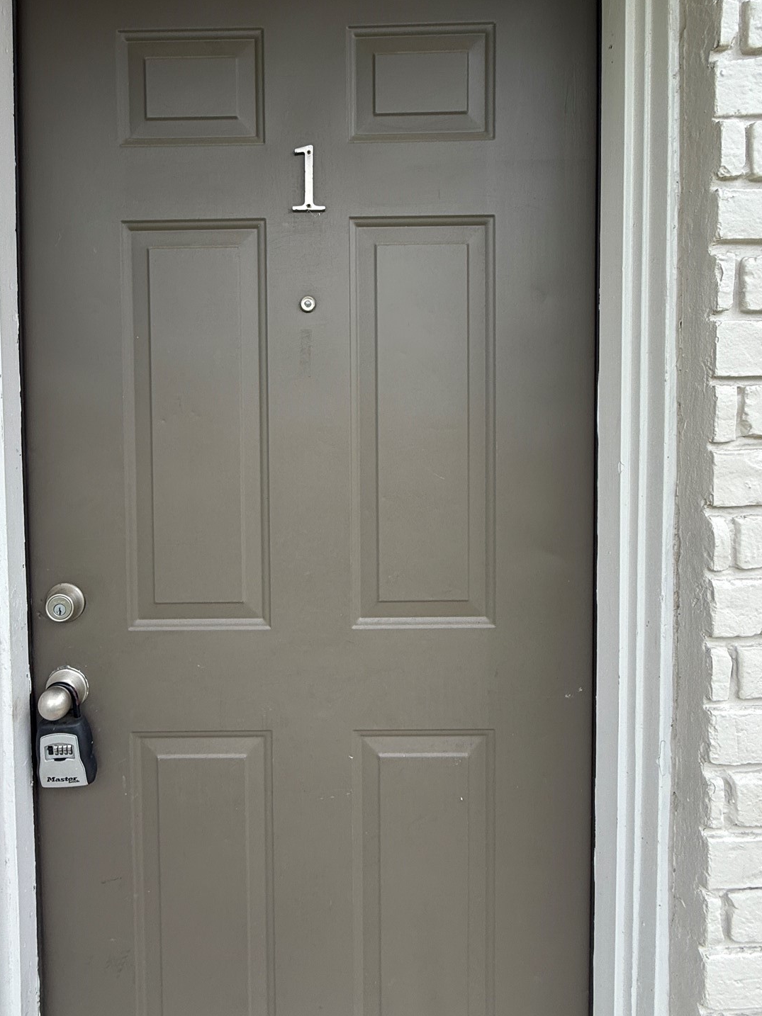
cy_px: 427
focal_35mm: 20
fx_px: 587
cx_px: 281
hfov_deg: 64.9
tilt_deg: -0.8
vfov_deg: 81.1
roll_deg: +0.9
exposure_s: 1/156
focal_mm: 2.22
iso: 50
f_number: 2.2
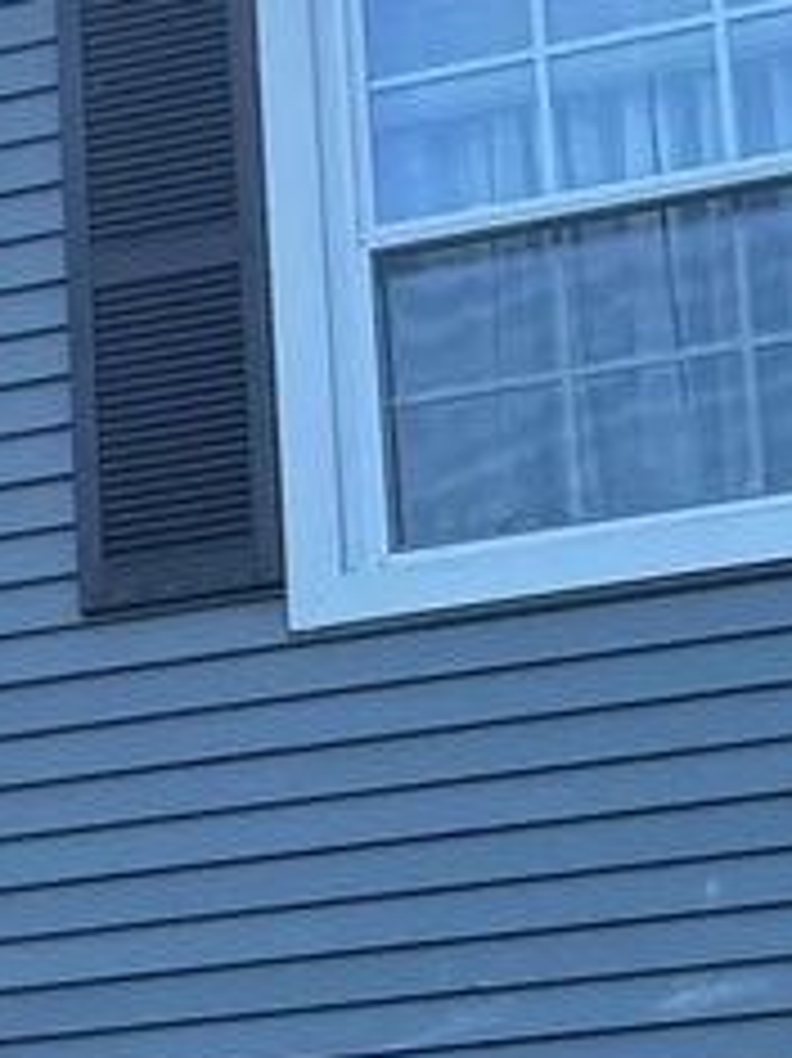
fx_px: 4611
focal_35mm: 151
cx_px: -950
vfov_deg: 12.8
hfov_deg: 9.1
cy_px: 1236
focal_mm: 5.96
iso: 64
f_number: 1.6
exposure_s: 1/1048
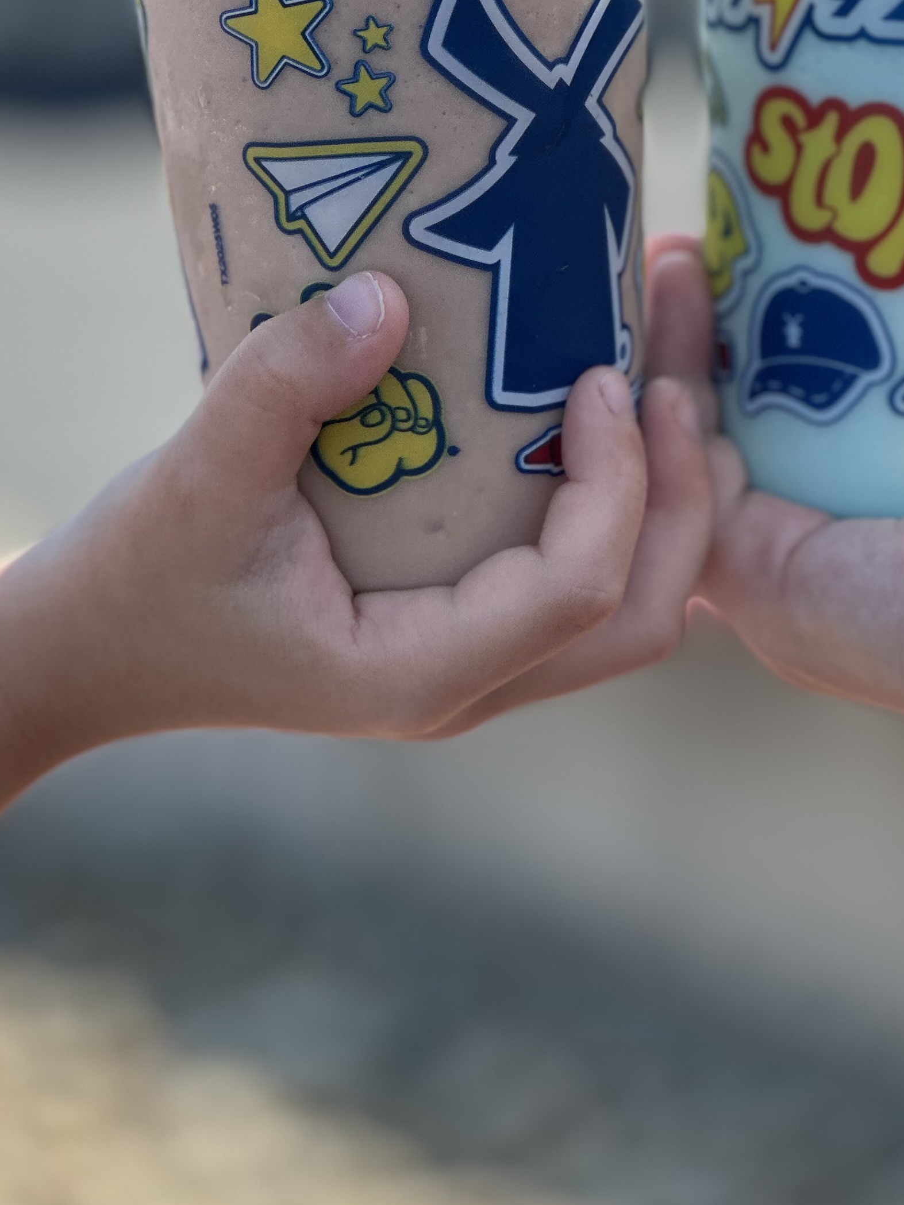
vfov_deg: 13.3
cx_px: 694
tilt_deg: -3.8
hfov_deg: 10.0
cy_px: 202
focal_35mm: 148
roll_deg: +2.3
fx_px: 5154
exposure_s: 1/330
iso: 32
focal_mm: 9
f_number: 2.8
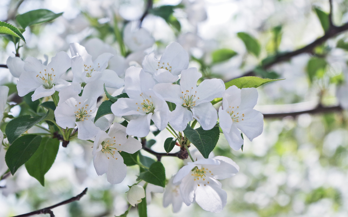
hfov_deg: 22.1
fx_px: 891
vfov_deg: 13.9
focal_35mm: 94
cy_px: 103
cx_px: 155
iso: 100
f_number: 7.1
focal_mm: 55
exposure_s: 1/200
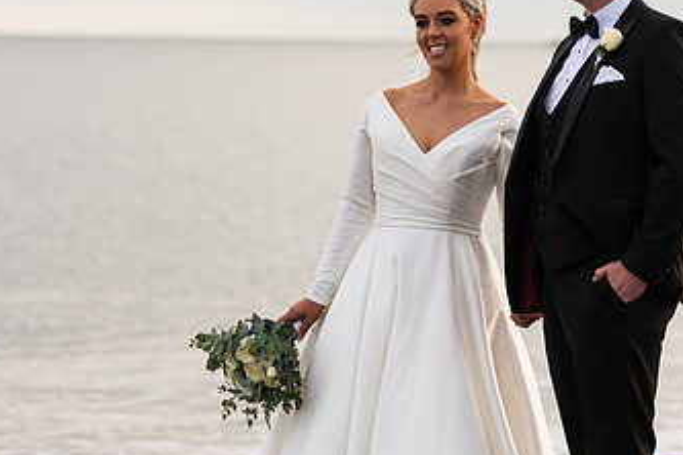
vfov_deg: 7.0
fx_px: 3699
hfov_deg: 10.5
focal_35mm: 195
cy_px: 140
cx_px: 435
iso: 80
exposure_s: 1/200
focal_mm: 112
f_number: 3.5
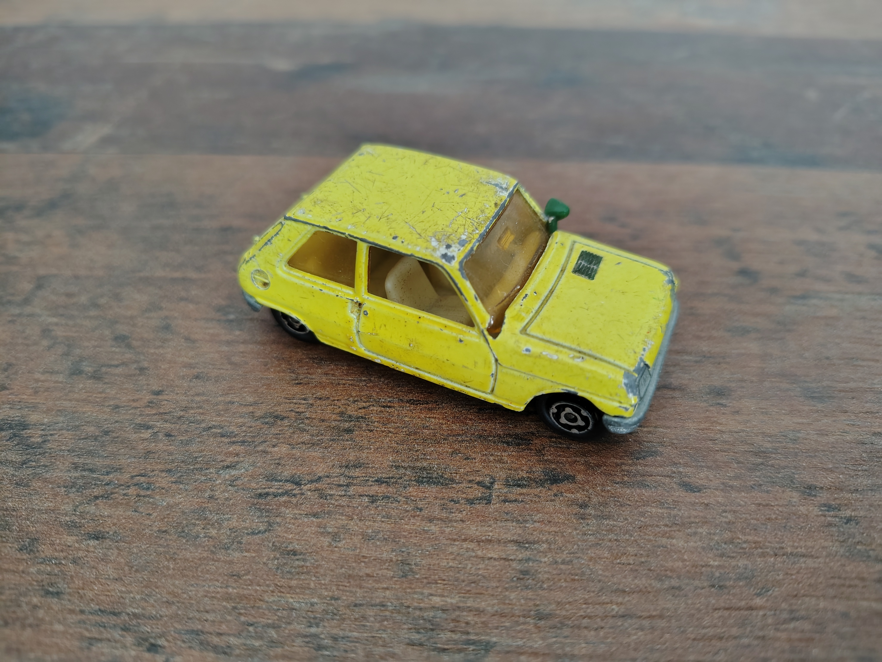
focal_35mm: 24
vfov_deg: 56.8
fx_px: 612
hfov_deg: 71.6
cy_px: 331
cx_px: 441
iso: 645
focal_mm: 5.56
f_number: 1.8
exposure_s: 1/50
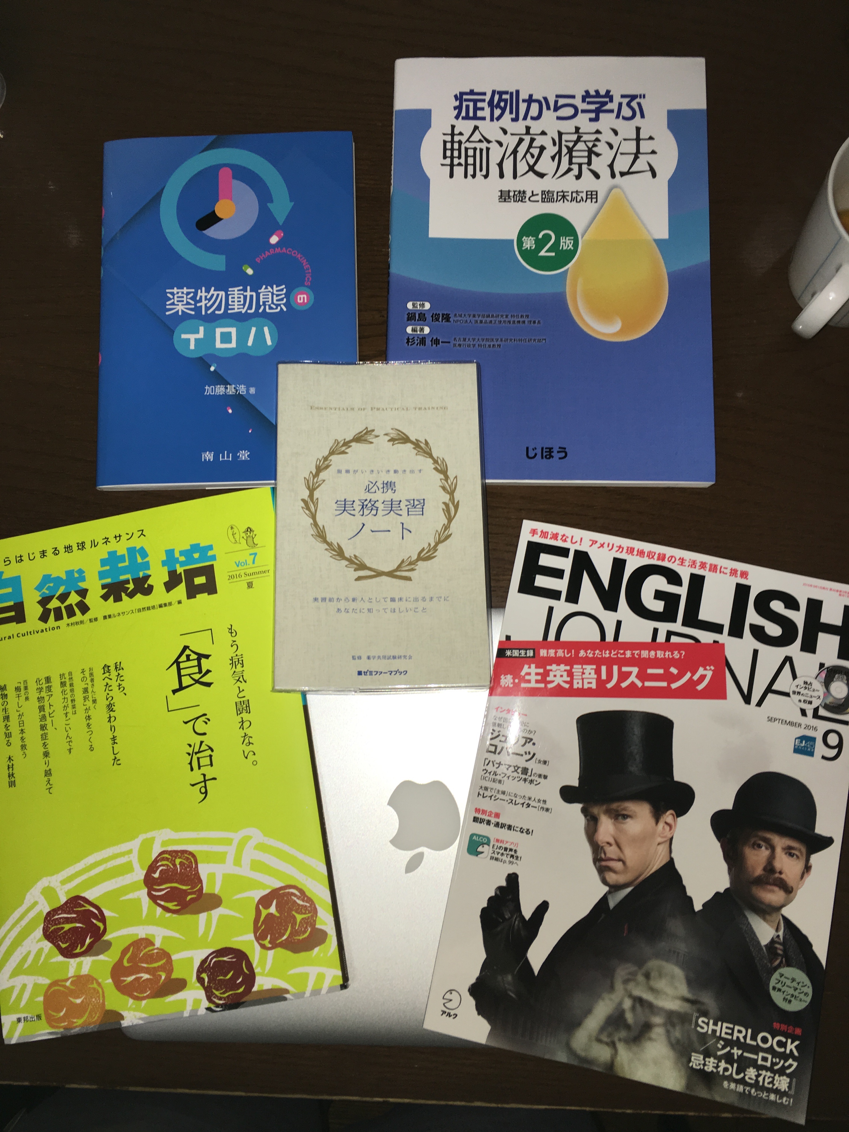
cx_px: 424
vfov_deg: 61.7
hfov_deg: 48.2
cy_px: 566
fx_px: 948
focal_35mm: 29
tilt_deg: -80.0
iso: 25
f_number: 2.2
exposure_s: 1/39
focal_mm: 4.15
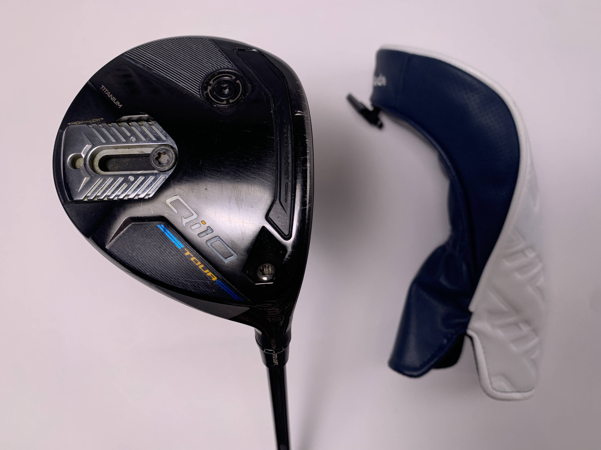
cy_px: 225
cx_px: 300
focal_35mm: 26
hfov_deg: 67.3
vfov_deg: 53.1
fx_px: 451
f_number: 1.8
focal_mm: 4.25
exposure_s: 1/397
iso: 25
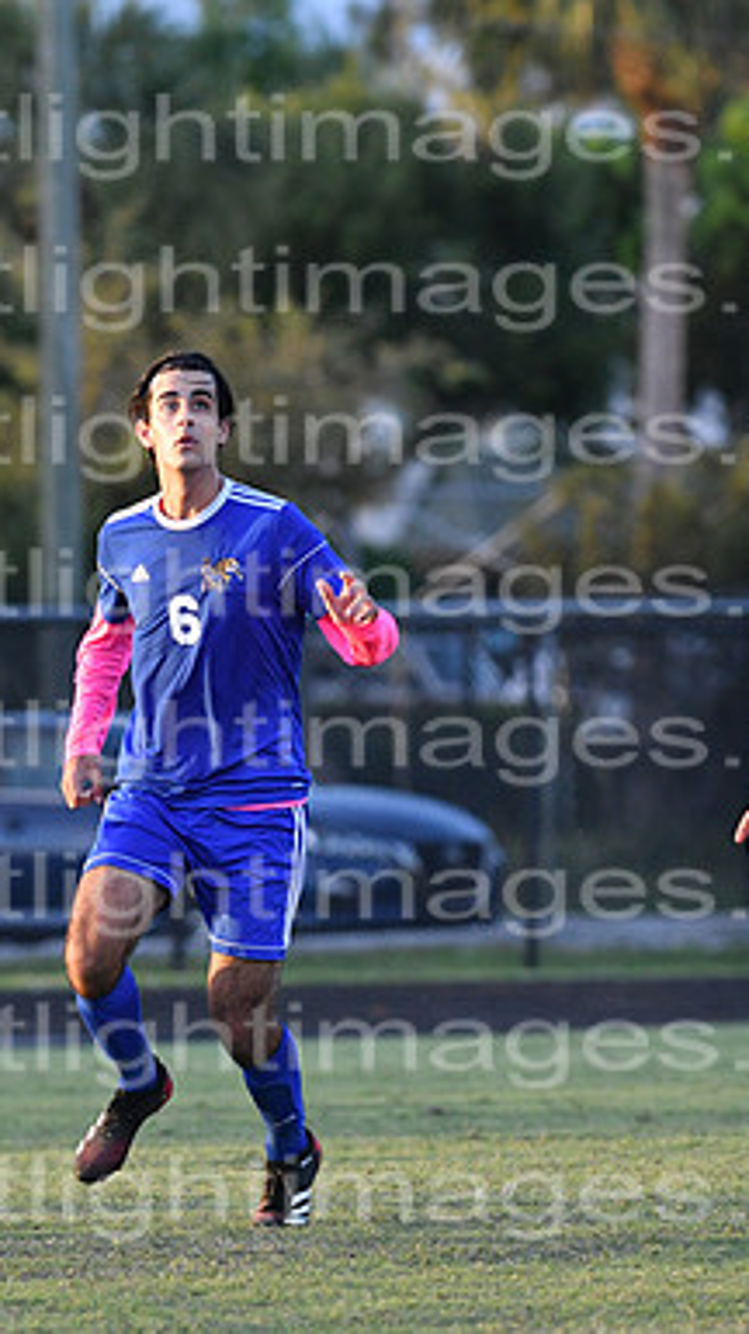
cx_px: 225
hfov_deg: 1.7
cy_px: 667
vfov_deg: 3.0
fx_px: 25153
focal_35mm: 711
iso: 1600
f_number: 4.5
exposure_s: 1/1000
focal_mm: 300
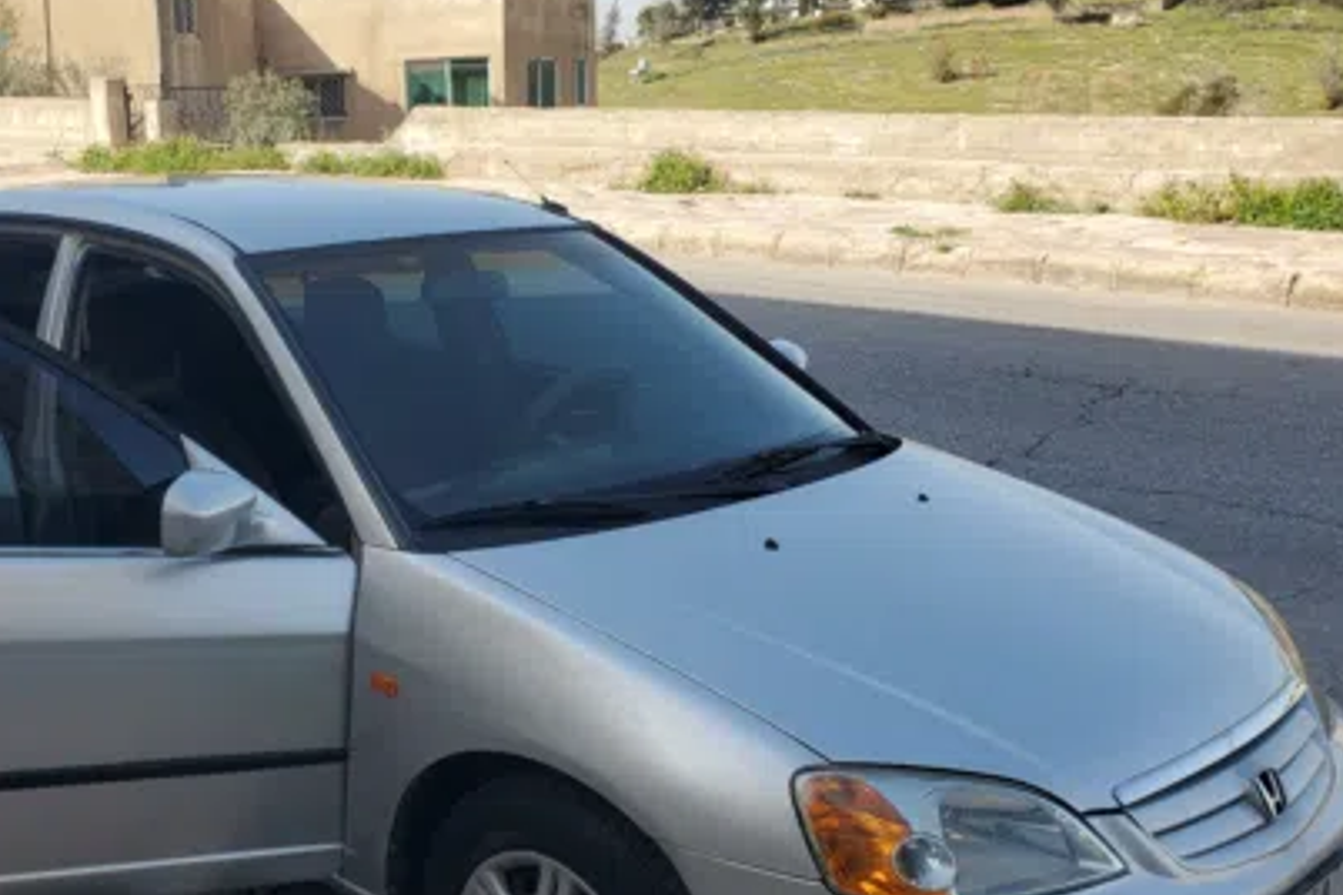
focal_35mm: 43
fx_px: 1604
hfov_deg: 44.1
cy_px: 511
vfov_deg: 31.1
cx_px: 357
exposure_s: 1/980
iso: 50
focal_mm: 4.3
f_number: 2.4
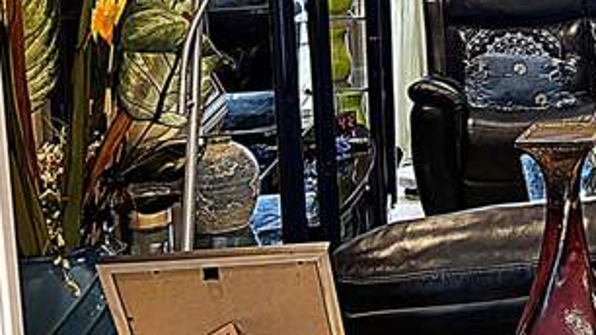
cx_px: 764
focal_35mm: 74
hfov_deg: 25.0
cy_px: -49
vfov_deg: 15.8
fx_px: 1169
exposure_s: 1/60
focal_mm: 5.96
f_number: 1.6
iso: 160
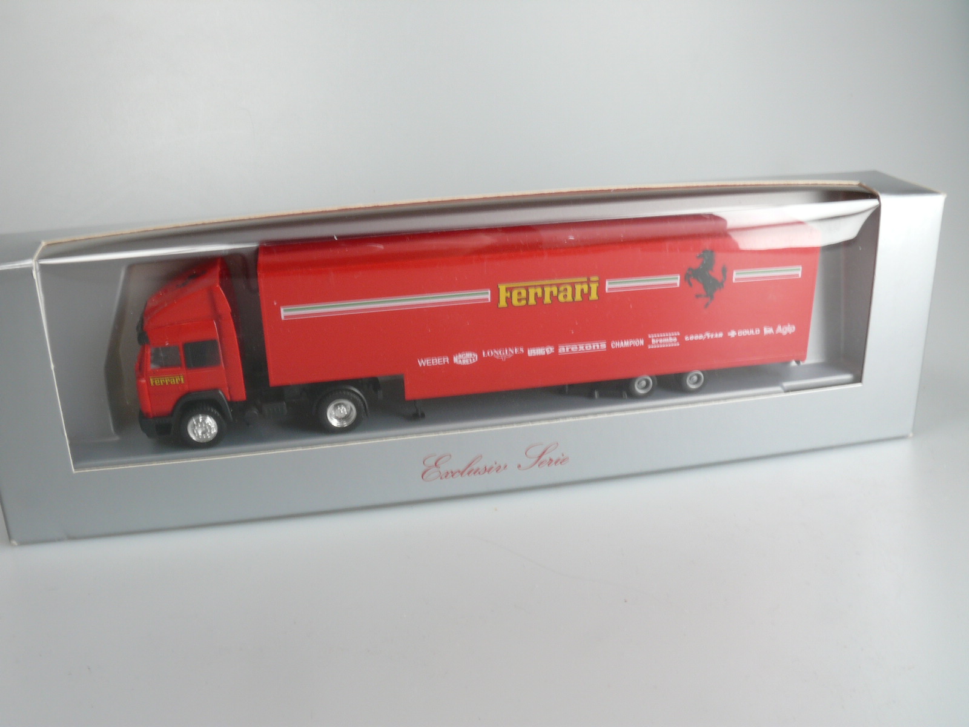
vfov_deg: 40.7
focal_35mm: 35
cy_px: 364
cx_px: 484
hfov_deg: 52.6
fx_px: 980
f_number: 11
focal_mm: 7.4
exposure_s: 1/4
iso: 100
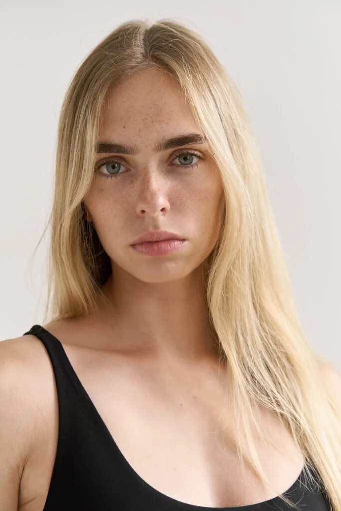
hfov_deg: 20.0
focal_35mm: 68
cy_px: 256
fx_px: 966
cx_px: 170
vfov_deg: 29.7
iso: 500
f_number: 4.5
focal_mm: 68
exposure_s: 1/250
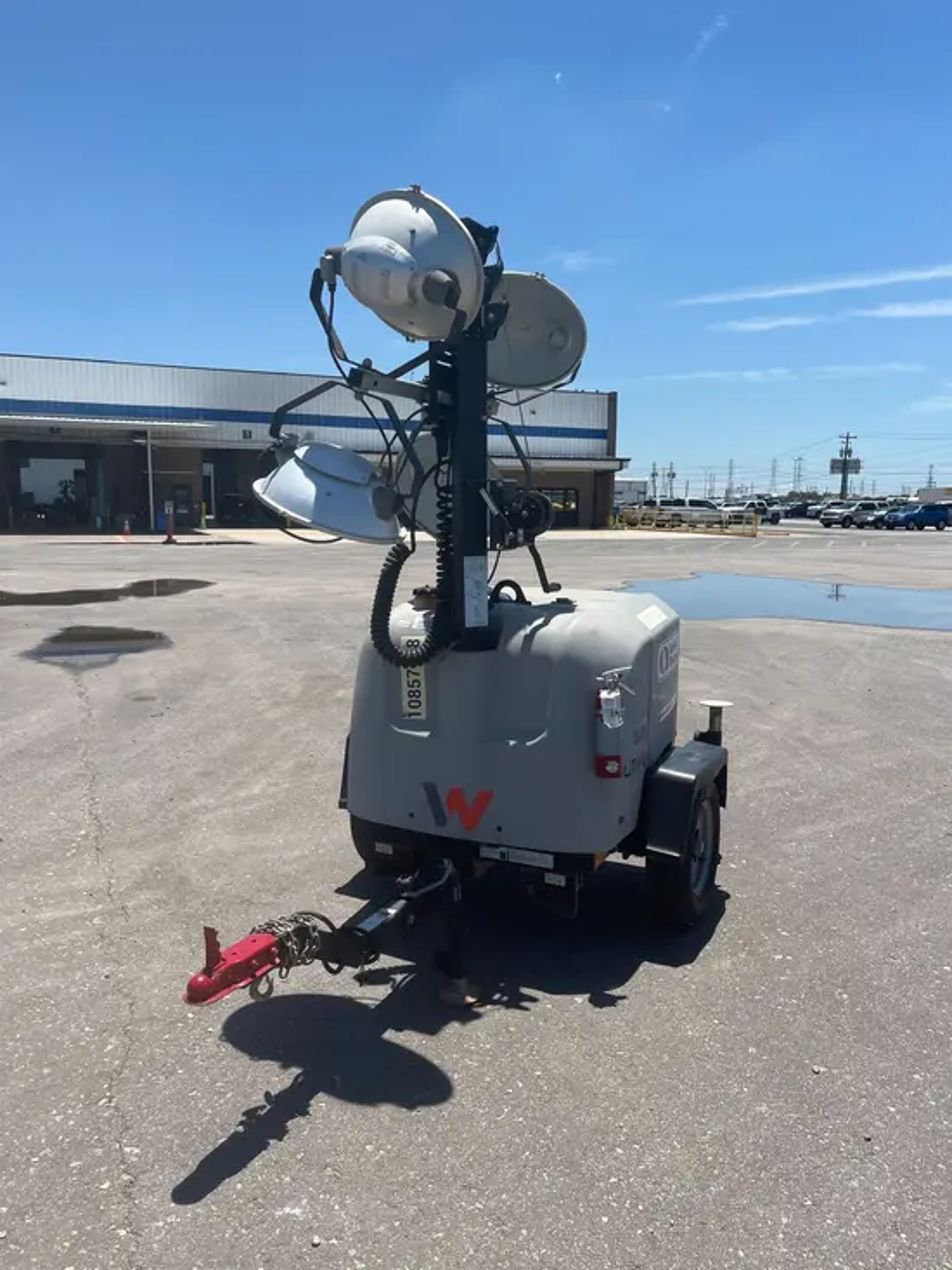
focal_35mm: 26
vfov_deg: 67.3
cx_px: 476
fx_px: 953
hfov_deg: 53.1
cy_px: 635
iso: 50
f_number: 1.6
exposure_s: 1/3876
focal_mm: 5.1
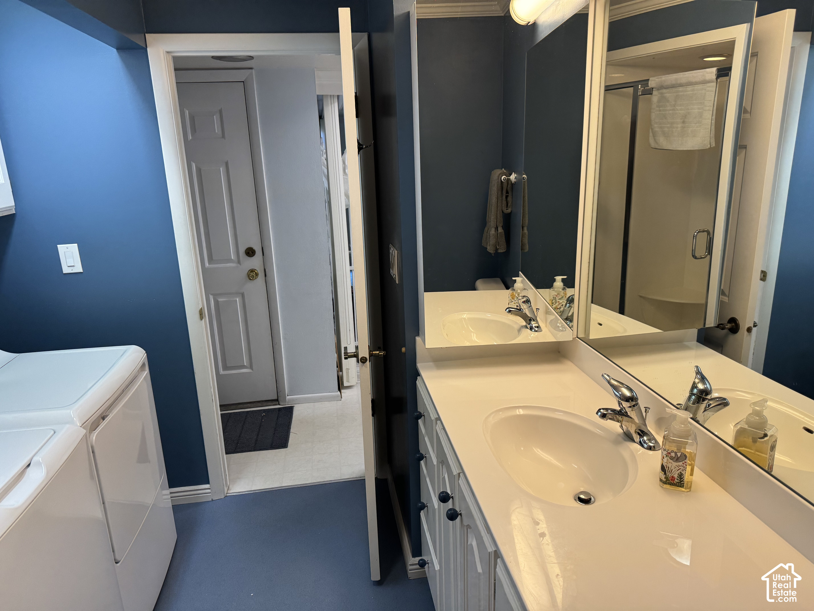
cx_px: 407
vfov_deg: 56.8
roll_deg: +2.7
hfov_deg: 71.6
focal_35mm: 24
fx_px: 564
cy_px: 306
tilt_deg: -16.4
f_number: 1.78
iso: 160
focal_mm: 6.76
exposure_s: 1/120
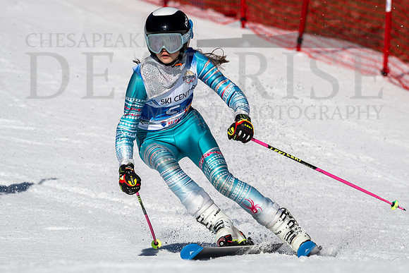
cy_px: 148
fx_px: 7599
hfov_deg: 3.1
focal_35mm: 669
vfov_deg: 2.1
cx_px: 183
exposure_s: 1/2000
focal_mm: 400
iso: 200
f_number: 8
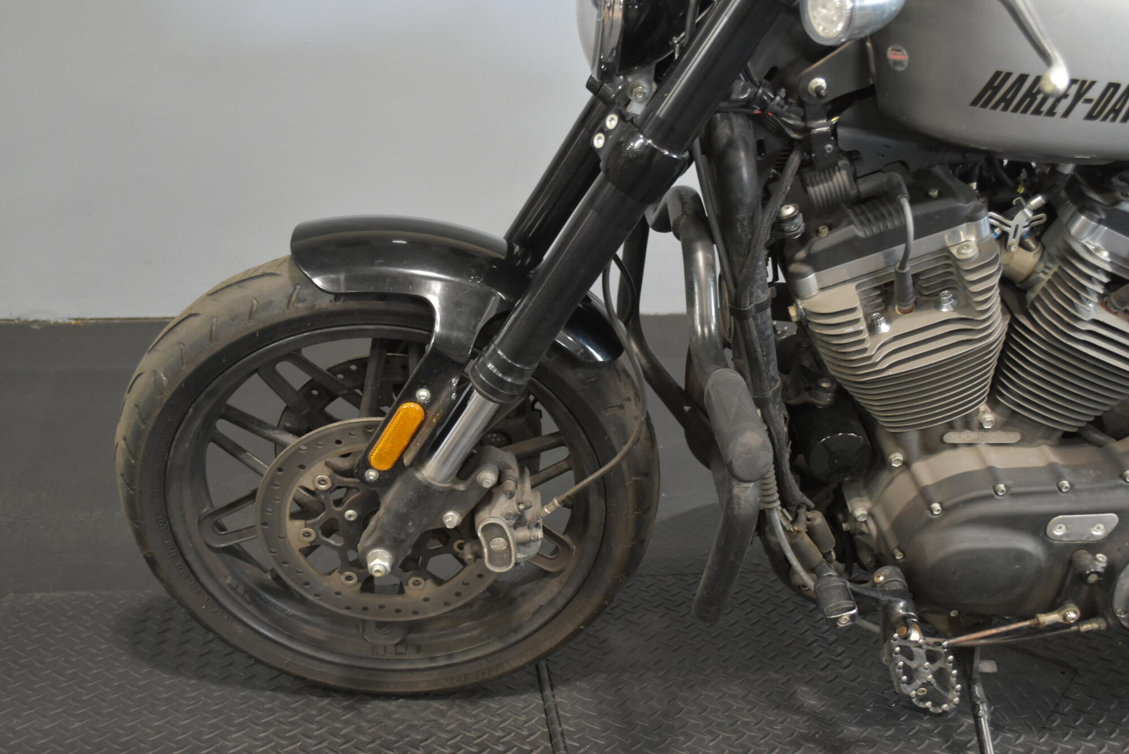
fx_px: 1223
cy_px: 377
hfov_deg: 49.5
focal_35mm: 39
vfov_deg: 34.2
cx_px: 564
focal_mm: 26
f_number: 4.2
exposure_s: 1/20
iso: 1600
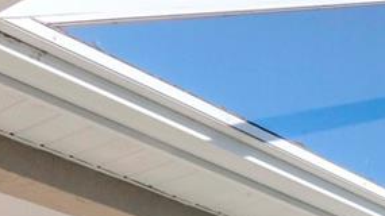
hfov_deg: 19.6
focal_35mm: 97
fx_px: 989
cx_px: 550
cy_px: 567
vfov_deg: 10.3
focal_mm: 11
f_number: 14
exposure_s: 1/320
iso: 640
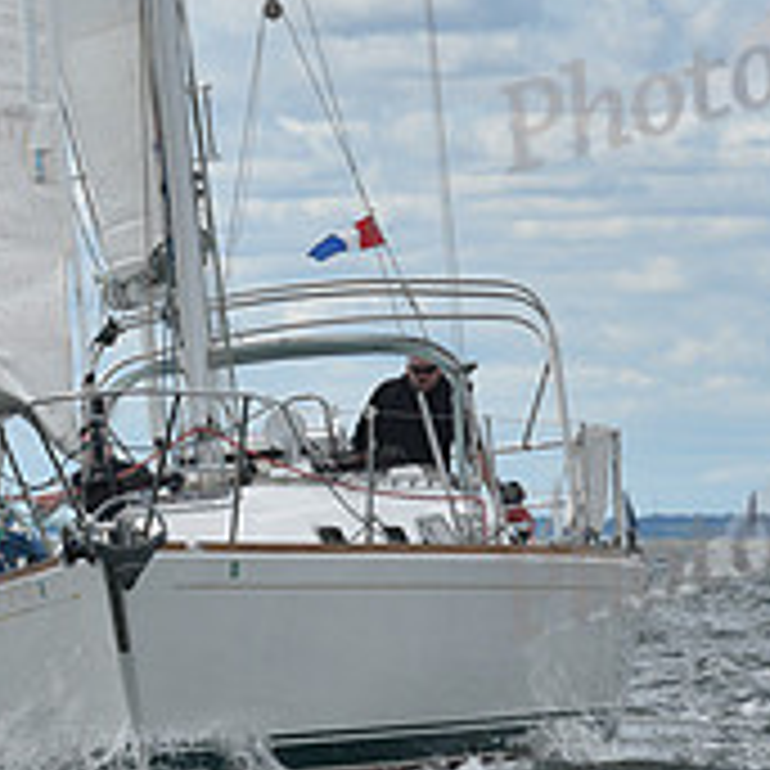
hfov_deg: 3.0
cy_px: 353
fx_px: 14521
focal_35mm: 577
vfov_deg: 3.0
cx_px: 270
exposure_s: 1/800
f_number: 10
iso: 250
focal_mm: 200
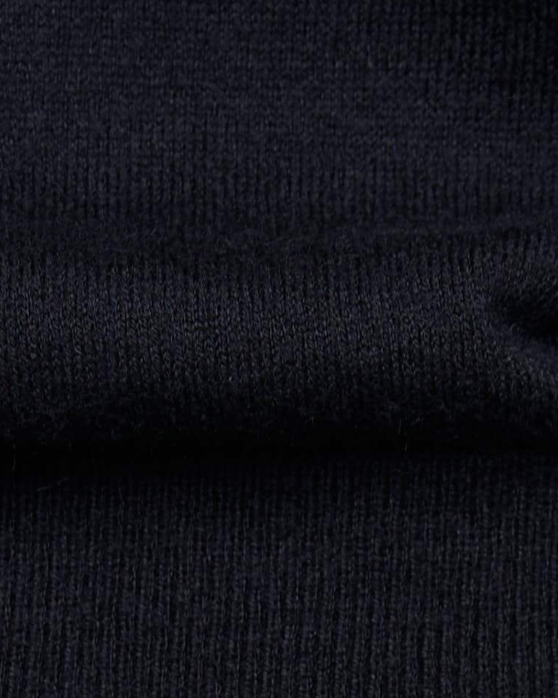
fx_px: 12245
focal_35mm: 593
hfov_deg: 2.6
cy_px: 2276
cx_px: 644
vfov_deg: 3.2
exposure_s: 1/125
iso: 200
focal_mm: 85
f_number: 8
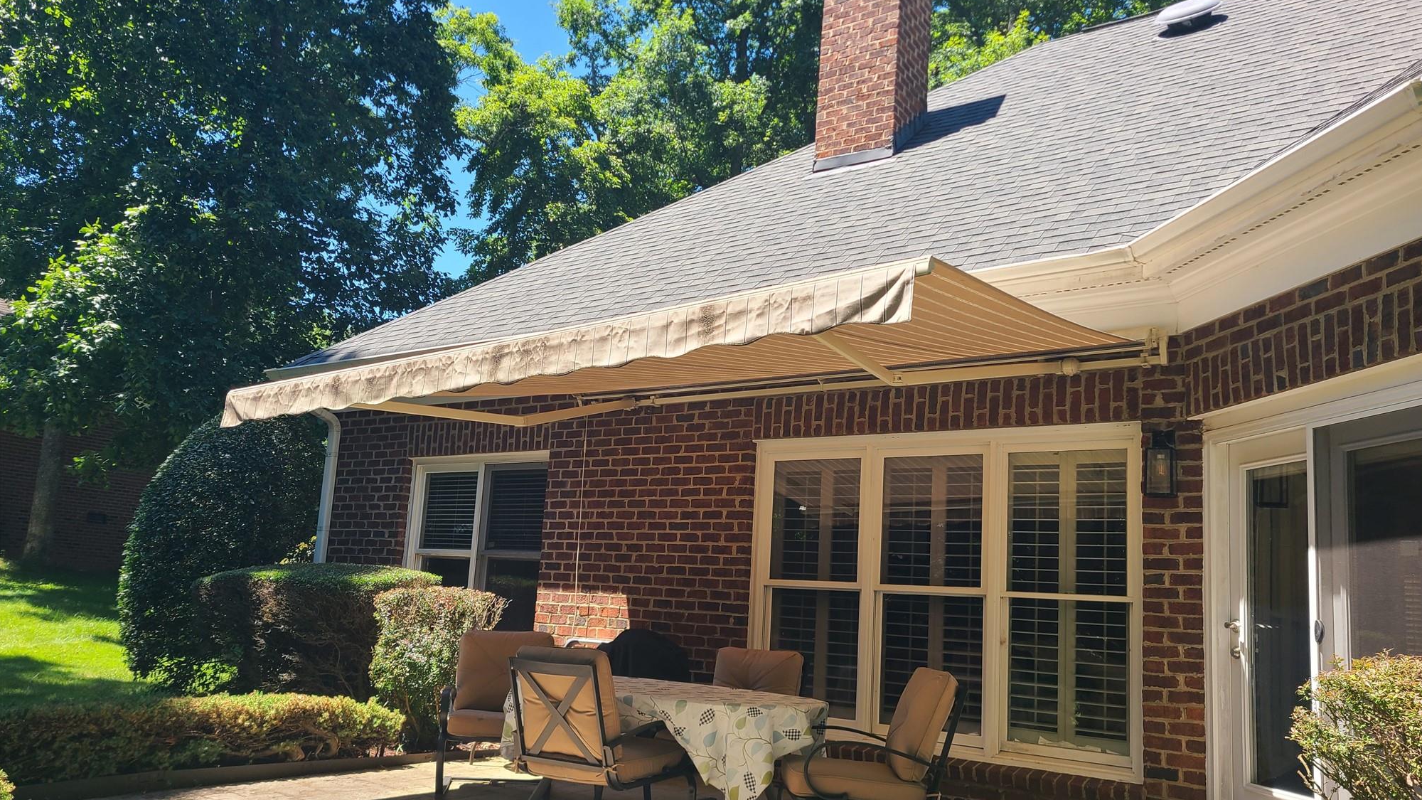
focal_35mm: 29
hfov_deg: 66.1
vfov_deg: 40.1
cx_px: 727
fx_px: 1093
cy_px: 459
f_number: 1.8
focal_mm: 5.4
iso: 40
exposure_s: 1/661
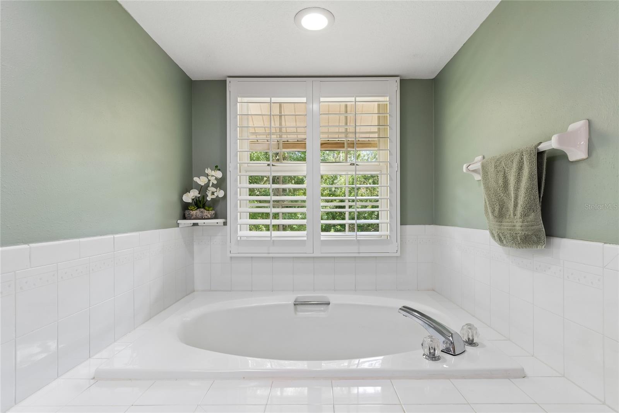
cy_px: 206
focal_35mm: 17
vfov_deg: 70.4
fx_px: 292
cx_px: 310
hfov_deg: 93.3
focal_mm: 11.5
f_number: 7.1
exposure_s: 1/13
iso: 100
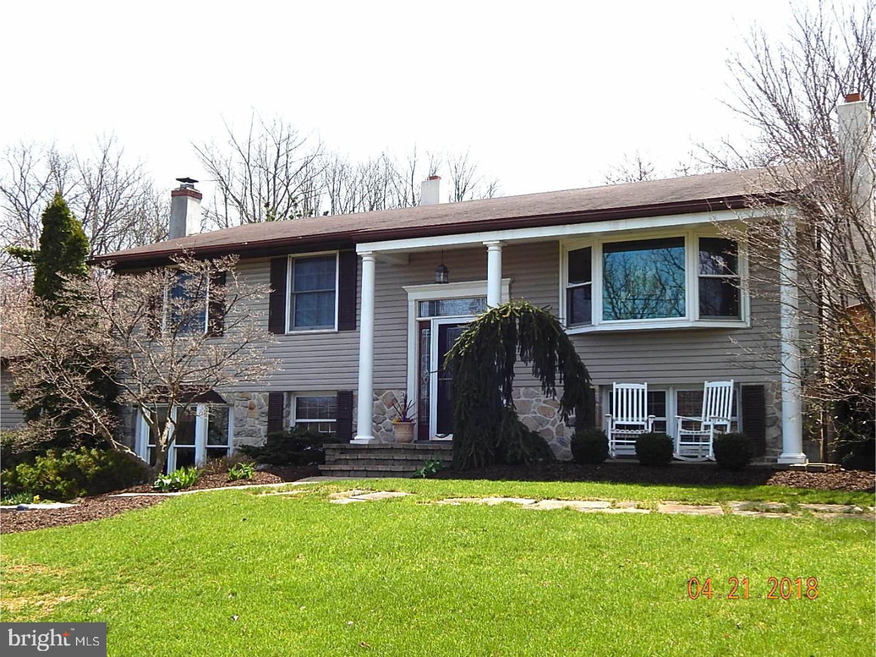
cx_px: 438
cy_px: 328
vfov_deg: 33.6
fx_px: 1088
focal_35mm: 43
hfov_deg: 43.9
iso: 125
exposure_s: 1/800
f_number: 3.6
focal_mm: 7.7
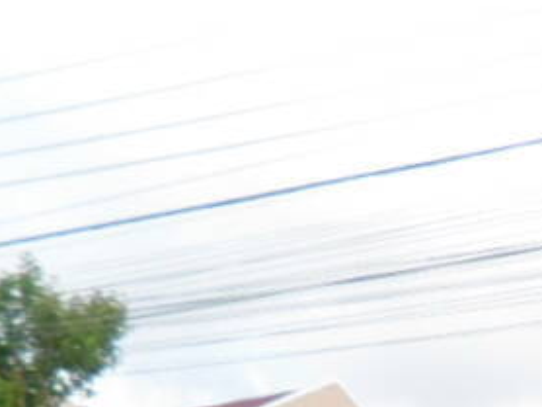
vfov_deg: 14.4
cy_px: 707
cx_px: 868
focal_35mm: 92
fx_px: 1442
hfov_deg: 18.3
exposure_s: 1/750
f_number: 2.5
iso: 80
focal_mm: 4.5
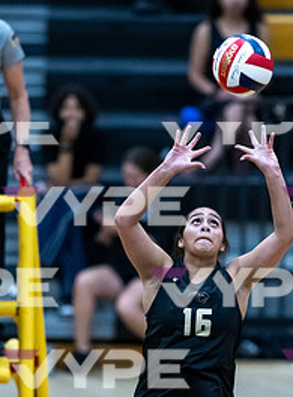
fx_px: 6576
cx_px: 193
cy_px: 253
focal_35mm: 577
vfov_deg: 3.5
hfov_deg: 2.6
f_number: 2
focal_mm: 200
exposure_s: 1/1600
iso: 3200
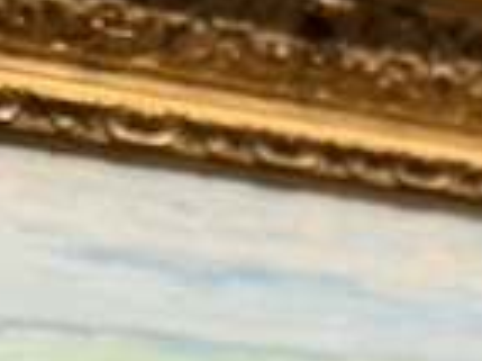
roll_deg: +2.9
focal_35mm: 172
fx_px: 2393
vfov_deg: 7.4
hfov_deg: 10.3
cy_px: 1150
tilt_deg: -7.8
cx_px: 1075
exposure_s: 1/59
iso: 250
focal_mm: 6.76
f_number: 1.78
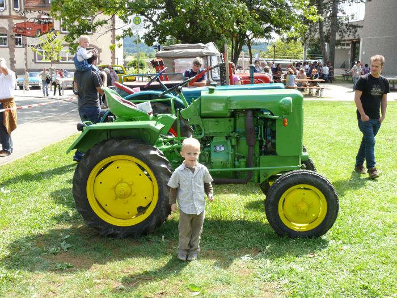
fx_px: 493
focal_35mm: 43
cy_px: 149
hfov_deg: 43.9
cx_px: 198
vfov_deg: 33.6
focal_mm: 9.1
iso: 100
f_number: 4
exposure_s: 1/200
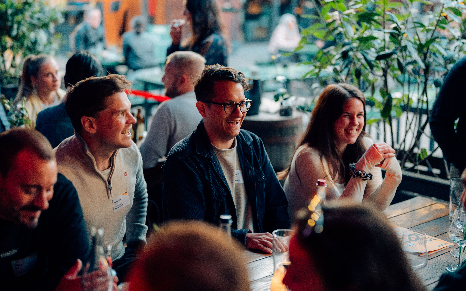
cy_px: 126
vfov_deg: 23.5
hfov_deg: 36.9
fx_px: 698
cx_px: 219
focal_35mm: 55
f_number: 1.4
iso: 2000
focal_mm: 50
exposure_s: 1/125
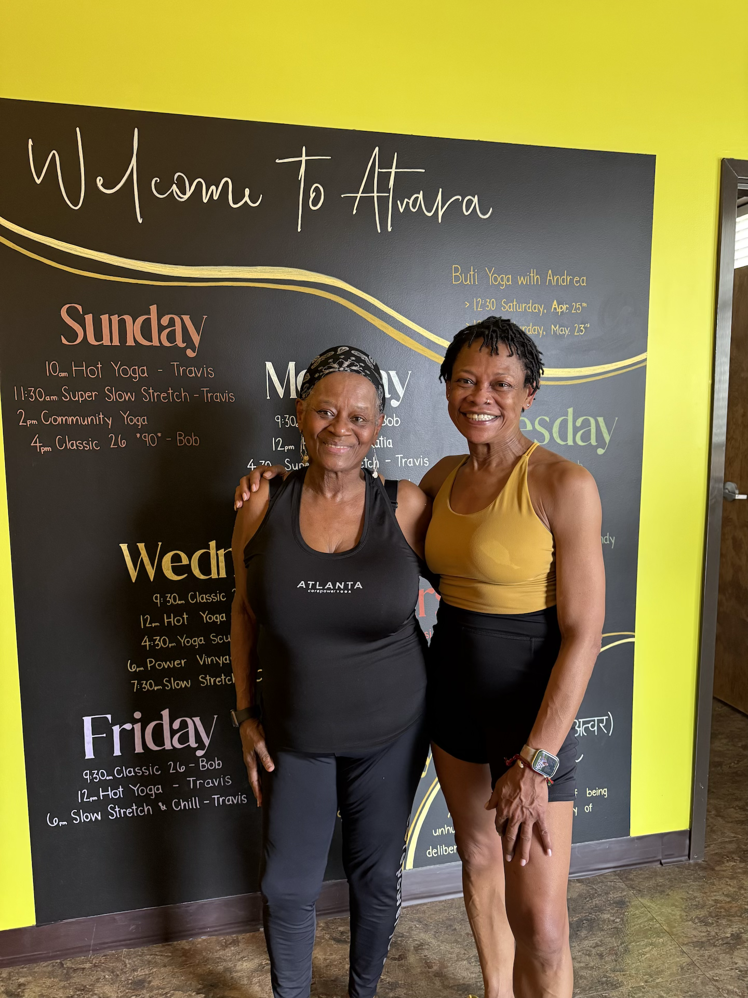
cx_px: 374
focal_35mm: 24
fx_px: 691
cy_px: 499
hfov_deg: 56.8
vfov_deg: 71.6
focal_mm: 6.76
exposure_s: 1/60
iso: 500
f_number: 1.78
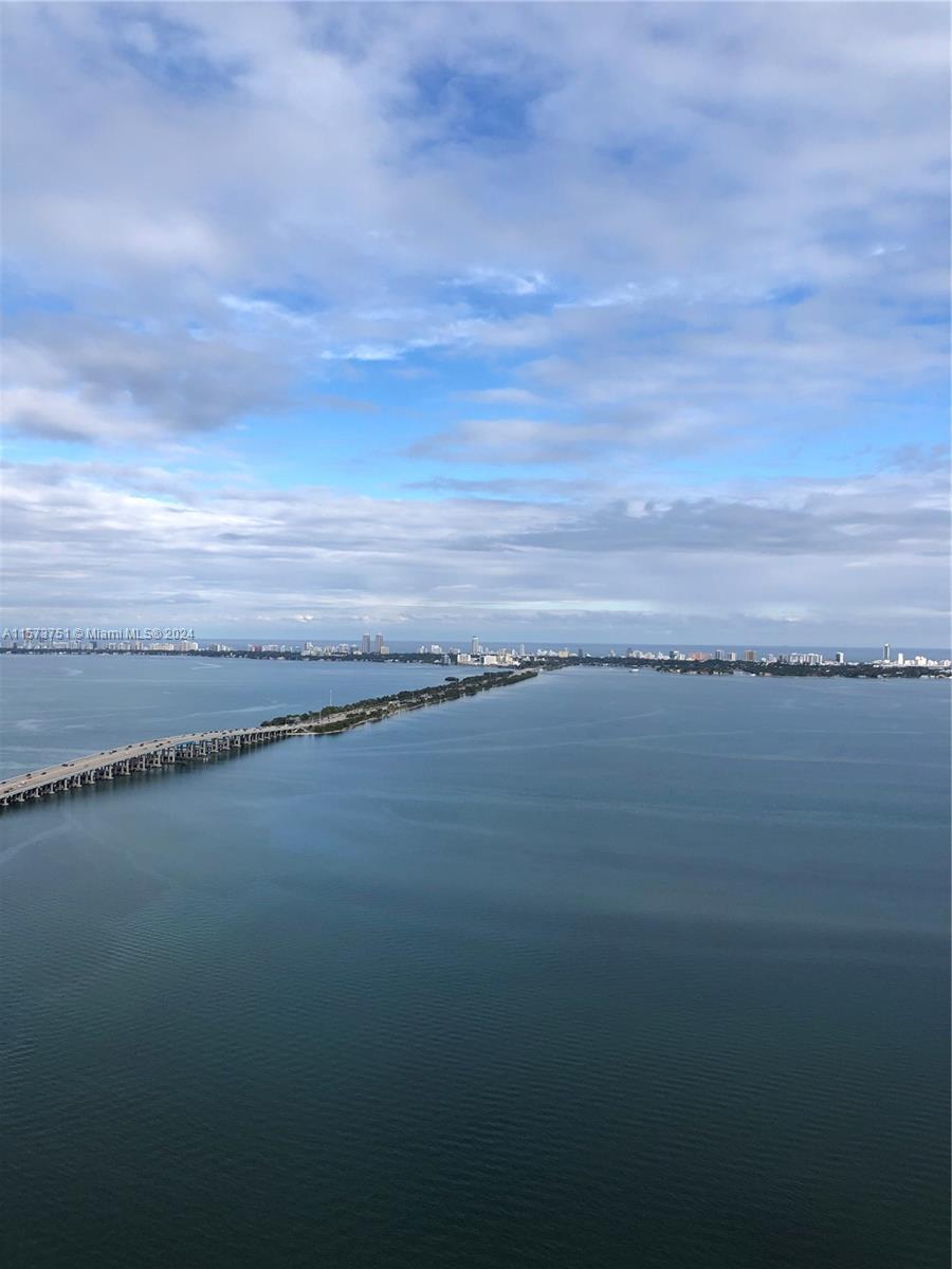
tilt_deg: +0.1
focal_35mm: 28
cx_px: 476
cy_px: 634
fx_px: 1027
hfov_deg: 49.7
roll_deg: -1.5
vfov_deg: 63.4
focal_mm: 3.99
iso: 20
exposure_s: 1/2183
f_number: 1.8
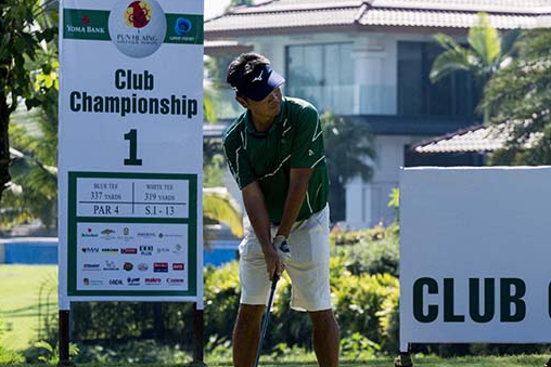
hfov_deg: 8.7
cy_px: 183
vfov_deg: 5.8
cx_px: 508
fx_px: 3613
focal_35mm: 236
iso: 1000
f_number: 6.3
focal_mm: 125
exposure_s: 1/2000
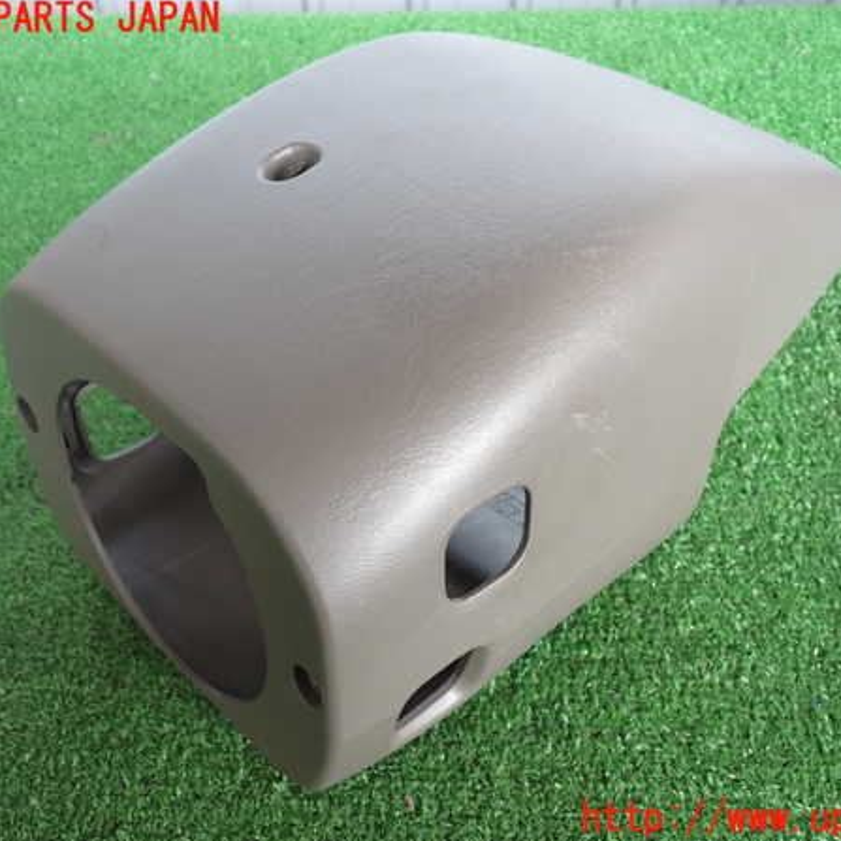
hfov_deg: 43.8
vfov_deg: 43.9
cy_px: 420
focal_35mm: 38
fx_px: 1044
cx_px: 442
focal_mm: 5.79
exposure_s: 1/50
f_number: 2.4
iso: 200
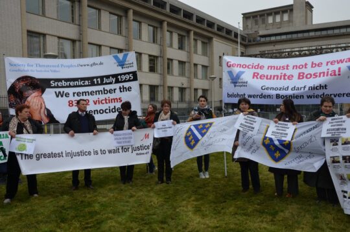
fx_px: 349
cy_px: 116
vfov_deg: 36.7
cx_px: 175
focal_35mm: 36
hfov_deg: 53.2
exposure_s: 1/250
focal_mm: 24
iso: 160
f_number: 8
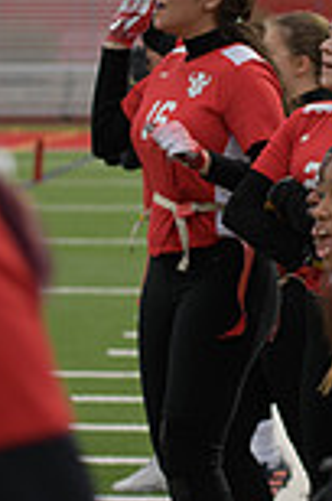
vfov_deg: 10.0
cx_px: 296
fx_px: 2848
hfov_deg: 6.7
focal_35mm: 205
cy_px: 156
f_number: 2.8
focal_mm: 70
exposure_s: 1/200
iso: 220
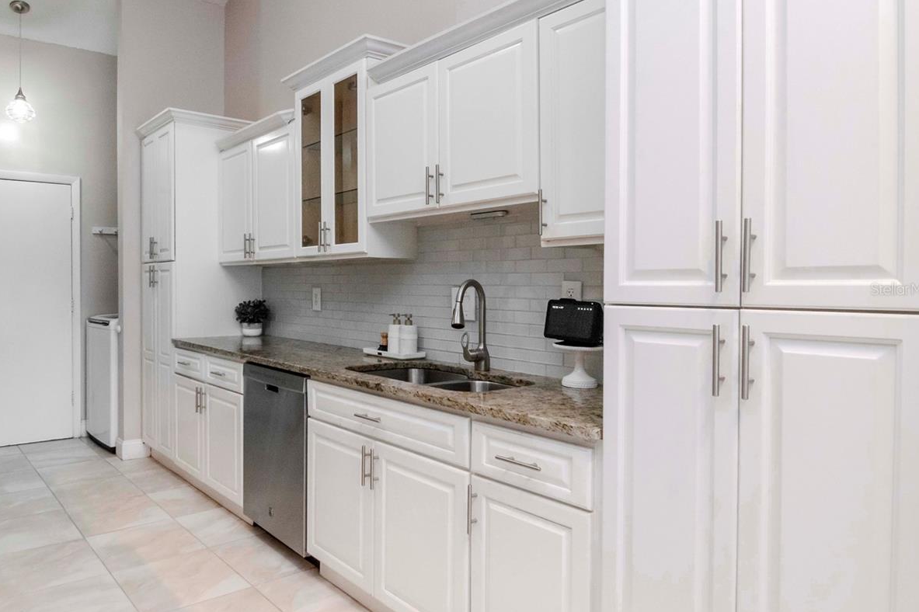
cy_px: 289
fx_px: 596
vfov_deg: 54.4
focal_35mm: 23
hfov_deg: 73.4
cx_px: 319
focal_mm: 11.5
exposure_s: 1/40
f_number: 9
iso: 800
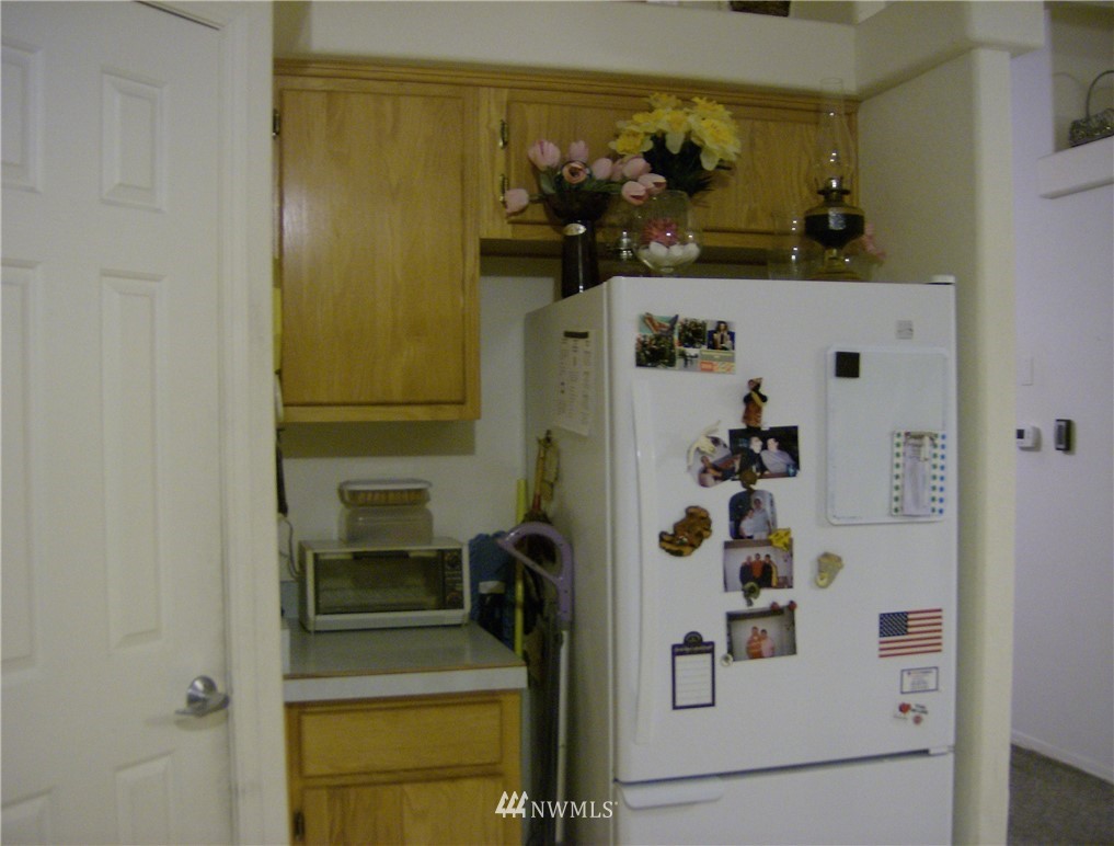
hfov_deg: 51.2
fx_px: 1164
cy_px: 423
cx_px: 557
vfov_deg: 39.9
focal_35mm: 36
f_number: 2.8
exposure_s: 1/9.77
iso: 200
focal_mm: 6
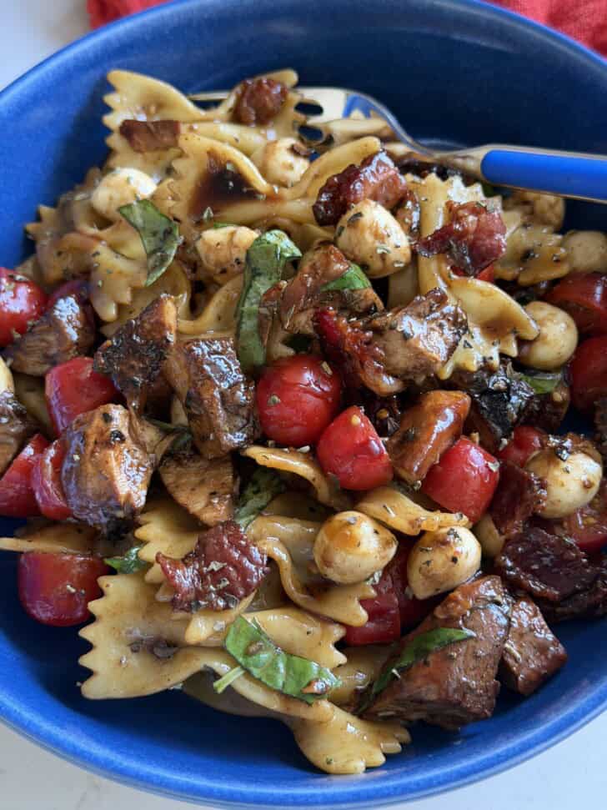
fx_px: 1123
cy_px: 405
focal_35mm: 48
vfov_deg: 39.7
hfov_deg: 30.3
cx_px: 304
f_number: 1.8
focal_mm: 6.8
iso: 160
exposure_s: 1/60
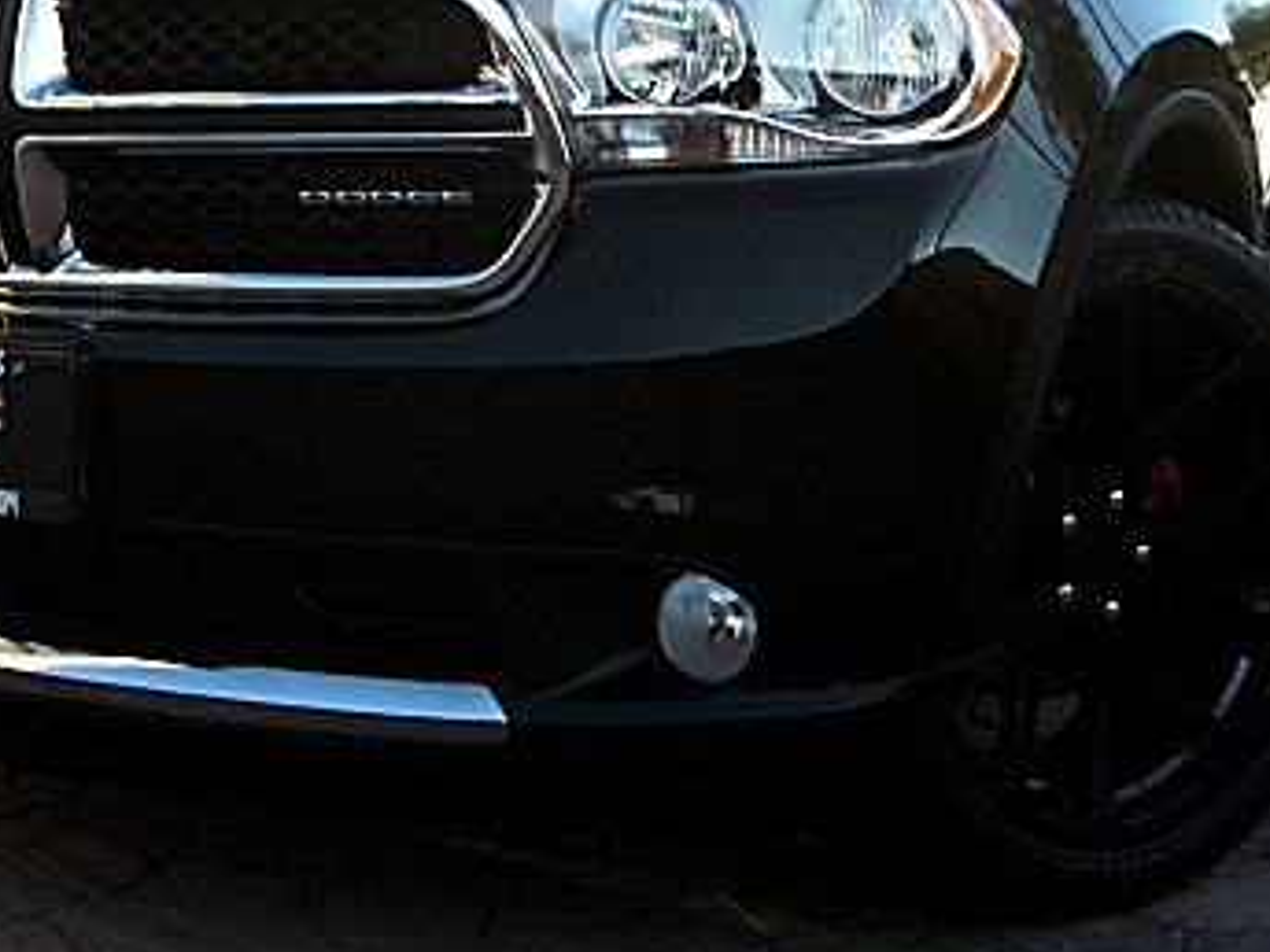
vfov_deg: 21.8
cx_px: 561
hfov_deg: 28.9
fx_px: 2458
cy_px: 288
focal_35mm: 67
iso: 50
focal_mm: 6.3
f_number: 2.8
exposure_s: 1/125
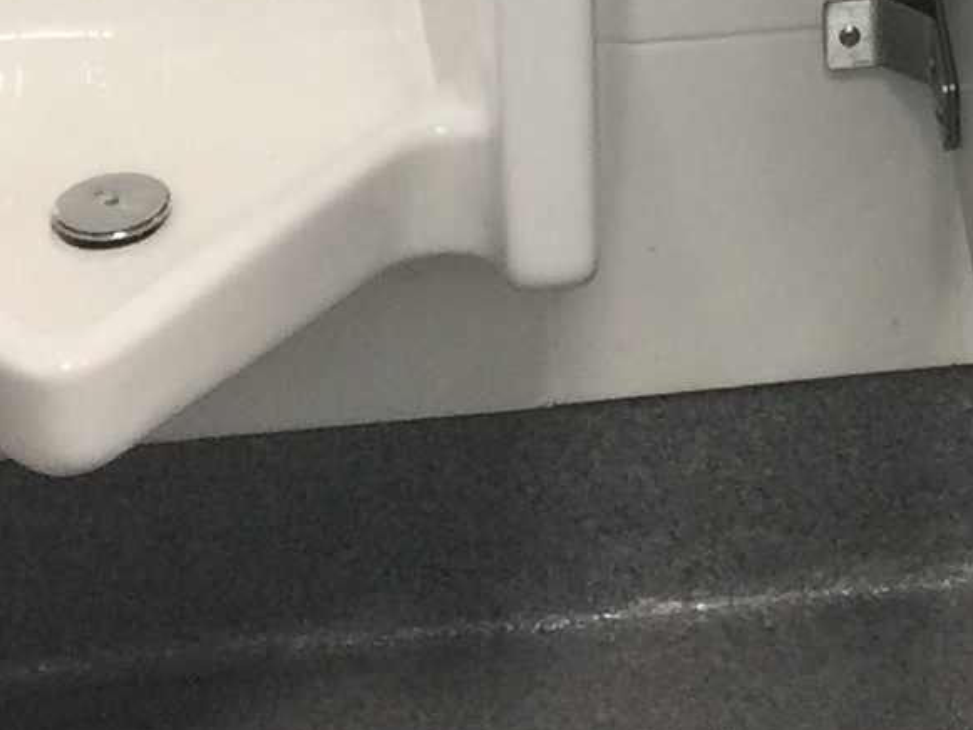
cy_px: -894
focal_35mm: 163
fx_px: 4583
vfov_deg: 8.5
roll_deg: -1.0
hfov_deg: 11.7
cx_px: 1311
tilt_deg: -19.8
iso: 40
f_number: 2.2
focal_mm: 4.15
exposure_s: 1/15
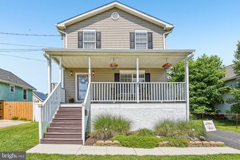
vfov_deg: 70.4
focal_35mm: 17
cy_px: 80
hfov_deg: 93.3
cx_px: 120
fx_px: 113
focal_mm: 17
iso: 400
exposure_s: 1/2000
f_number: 8
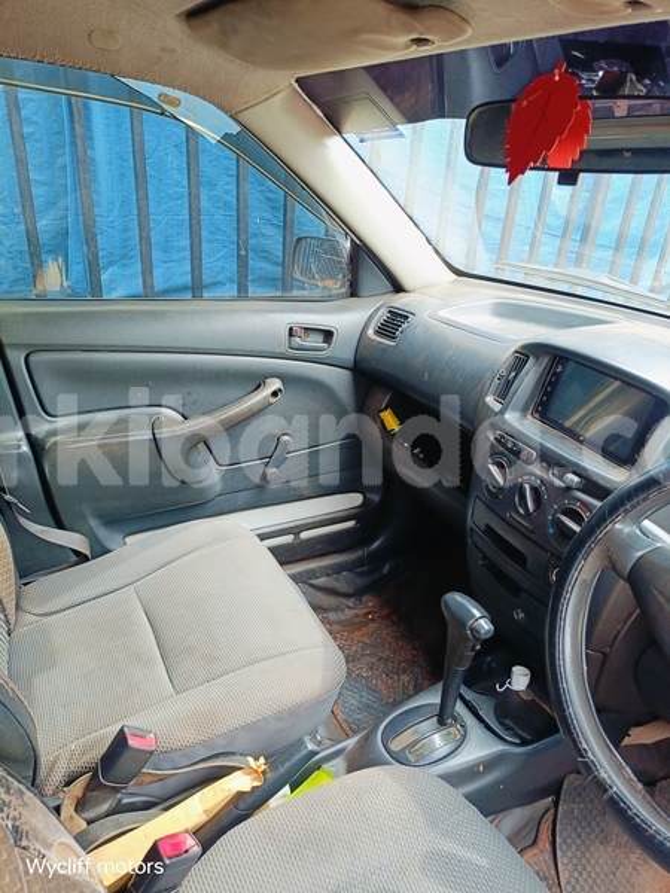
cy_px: 446
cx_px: 335
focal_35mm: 25
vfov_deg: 69.4
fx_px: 645
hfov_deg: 54.9
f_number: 1.7
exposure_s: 1/50
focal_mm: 4.7
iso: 424
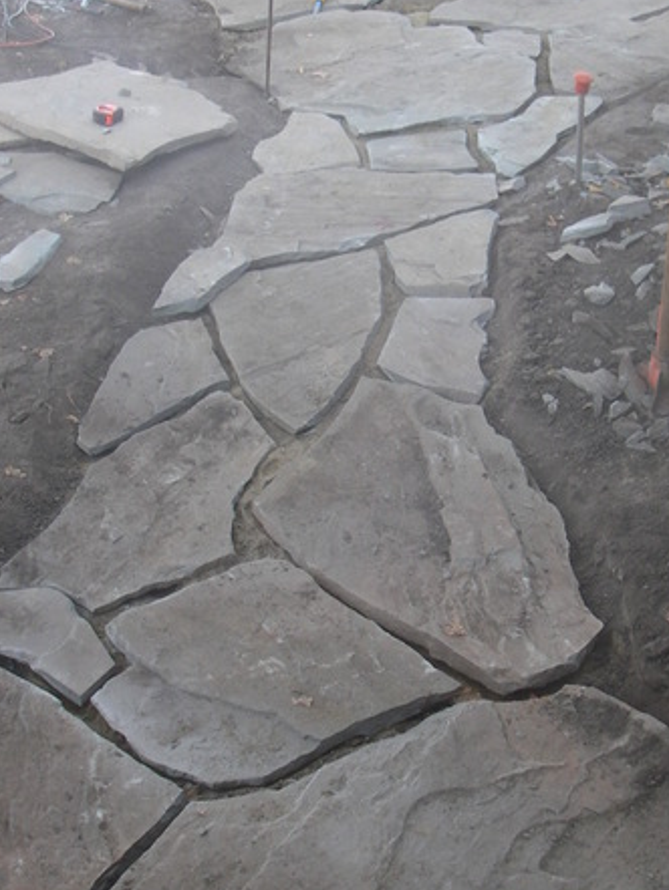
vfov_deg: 30.7
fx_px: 1622
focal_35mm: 63
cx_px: 441
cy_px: 426
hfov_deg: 23.2
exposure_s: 1/60
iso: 80
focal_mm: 6.3
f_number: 3.3
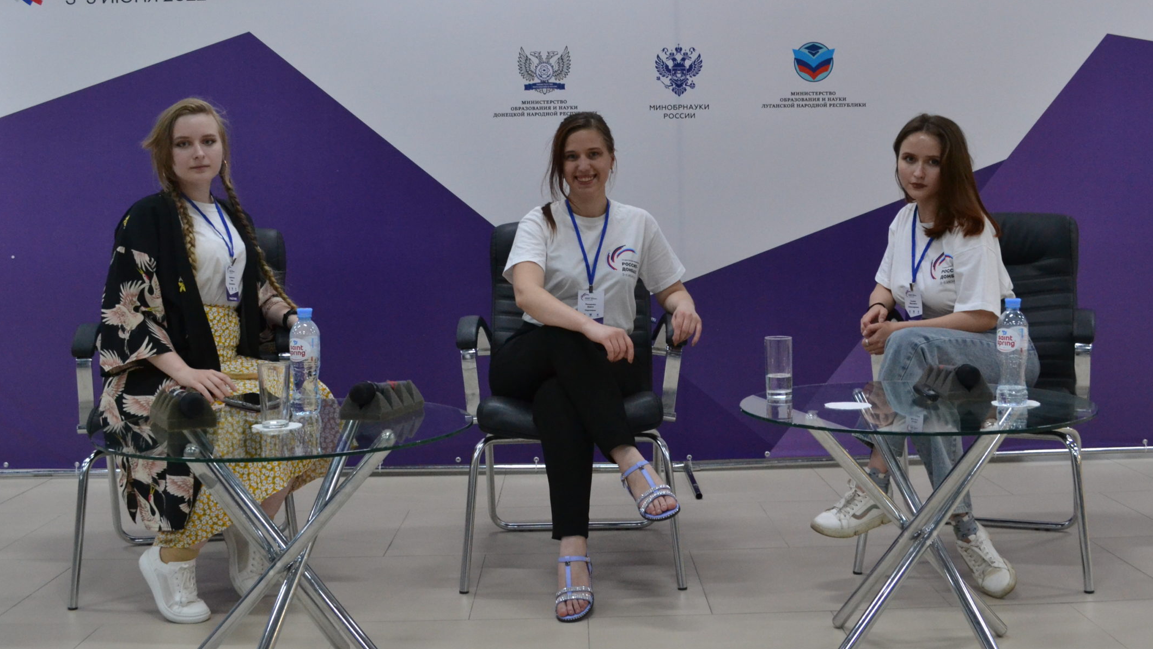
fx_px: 1162
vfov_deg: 31.1
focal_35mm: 38
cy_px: 263
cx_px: 599
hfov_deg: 52.8
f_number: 5.6
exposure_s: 1/60
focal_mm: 20
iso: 1600
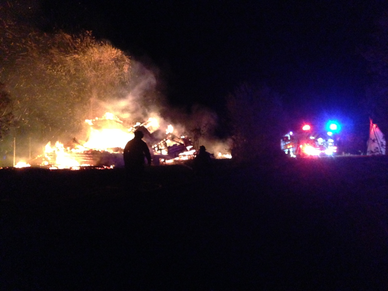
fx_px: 370
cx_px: 194
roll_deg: -3.0
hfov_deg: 55.4
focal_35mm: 33
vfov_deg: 42.9
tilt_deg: +0.7
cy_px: 146
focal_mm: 4.12
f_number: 2.4
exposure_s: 1/17
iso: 1600
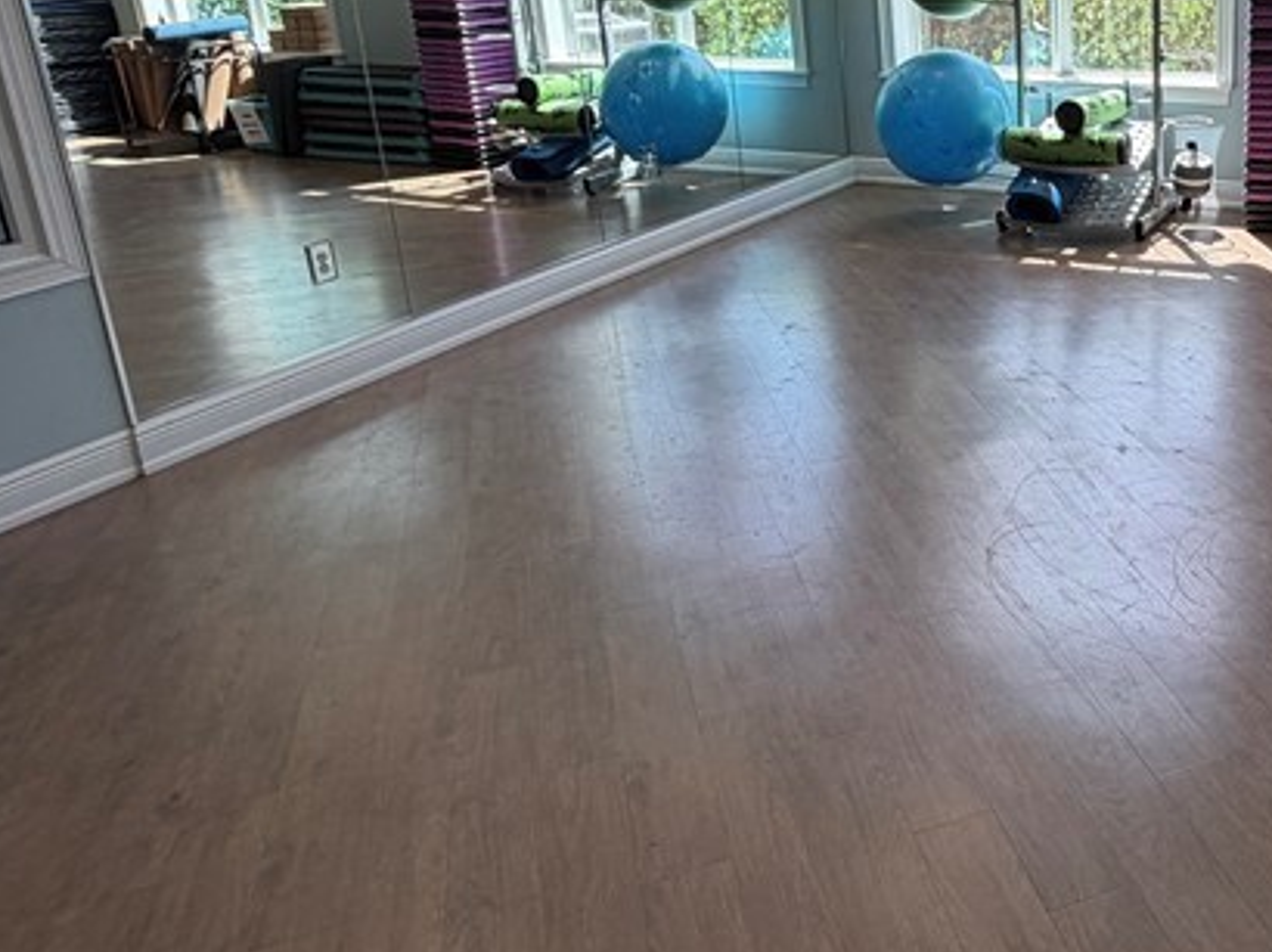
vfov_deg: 40.0
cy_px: 288
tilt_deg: -15.4
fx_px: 1285
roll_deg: +3.0
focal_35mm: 35
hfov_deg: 48.8
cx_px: 1067
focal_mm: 2.22
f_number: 2.2
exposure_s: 1/121
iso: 50
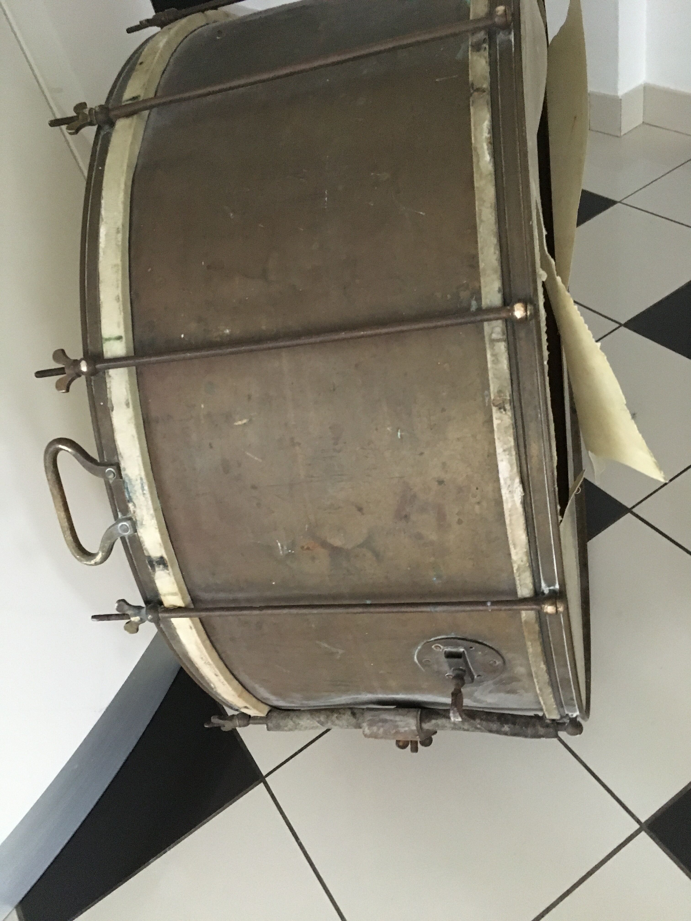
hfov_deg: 48.2
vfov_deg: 61.7
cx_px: 346
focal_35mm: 29
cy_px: 460
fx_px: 772
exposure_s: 1/17
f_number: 2.2
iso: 320
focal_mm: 4.15
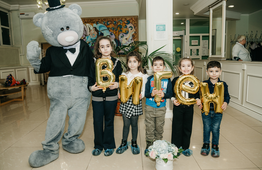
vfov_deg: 45.8
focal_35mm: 28
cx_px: 127
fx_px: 201
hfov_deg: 66.1
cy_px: 90
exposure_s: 1/160
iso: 320
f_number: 4.5
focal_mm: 26
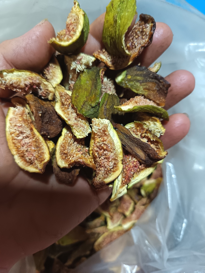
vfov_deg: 71.6
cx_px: 102
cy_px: 136
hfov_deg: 56.8
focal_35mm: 24
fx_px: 190
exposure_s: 1/100
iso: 4365
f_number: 1.75
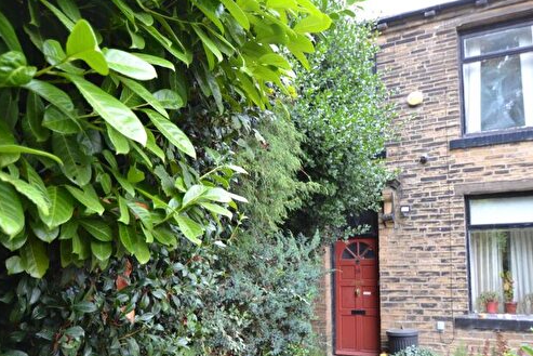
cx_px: 306
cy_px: 227
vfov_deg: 46.4
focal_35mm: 28
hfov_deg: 65.7
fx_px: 410
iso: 400
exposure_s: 1/80
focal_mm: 13
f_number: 4
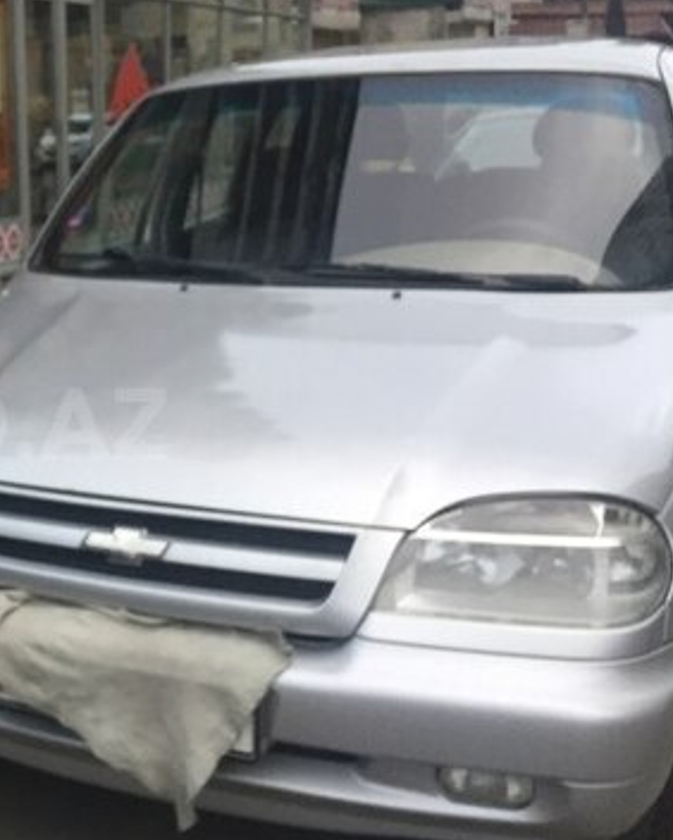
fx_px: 1318
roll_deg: +3.4
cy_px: 424
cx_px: -76
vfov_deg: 35.3
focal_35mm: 53
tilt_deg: -12.6
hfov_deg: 26.3
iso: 50
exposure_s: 1/33
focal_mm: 4.15
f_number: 2.2
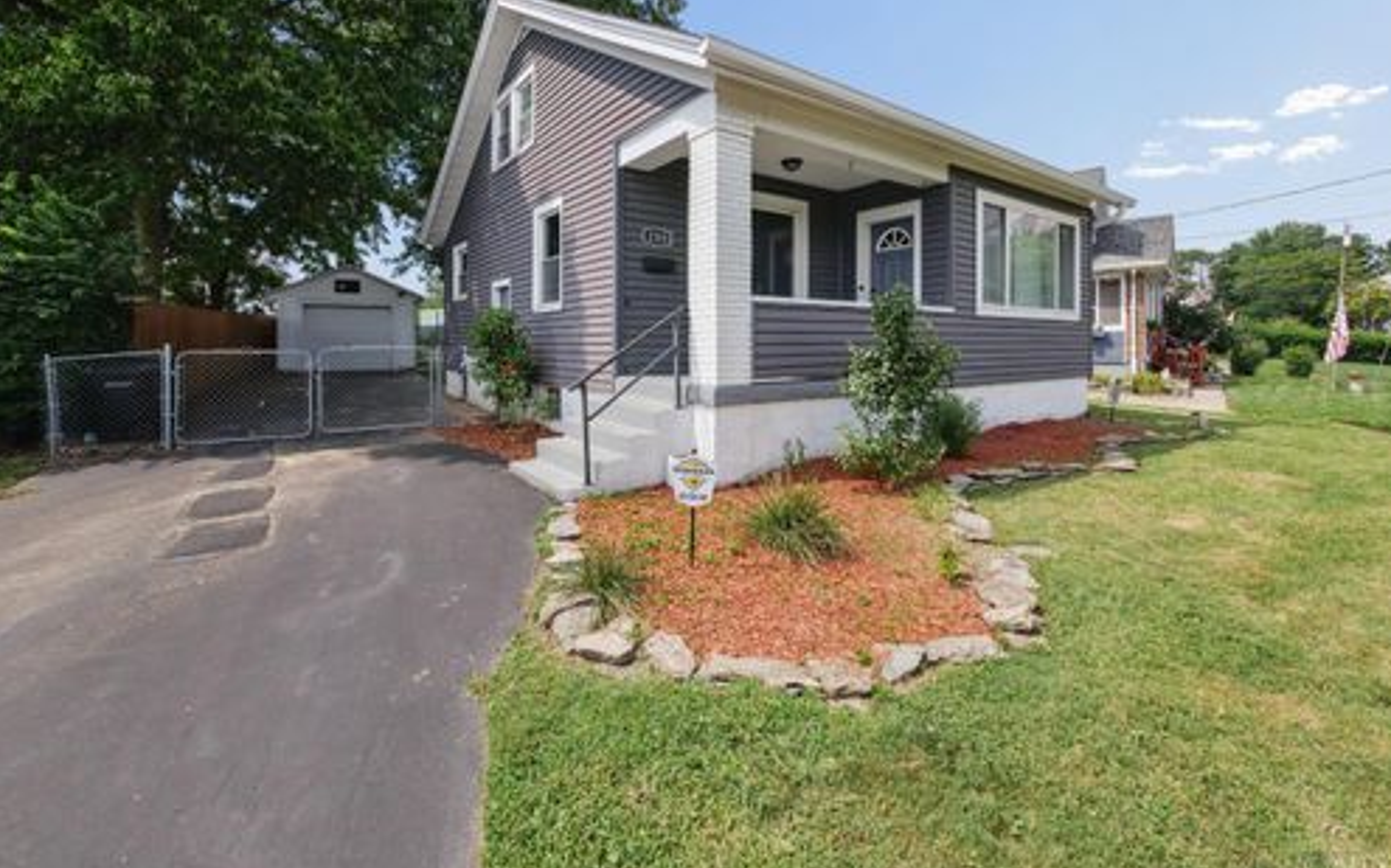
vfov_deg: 74.3
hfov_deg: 101.5
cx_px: 697
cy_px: 369
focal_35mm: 15
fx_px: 568
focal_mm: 7
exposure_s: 1/250
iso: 200
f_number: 8
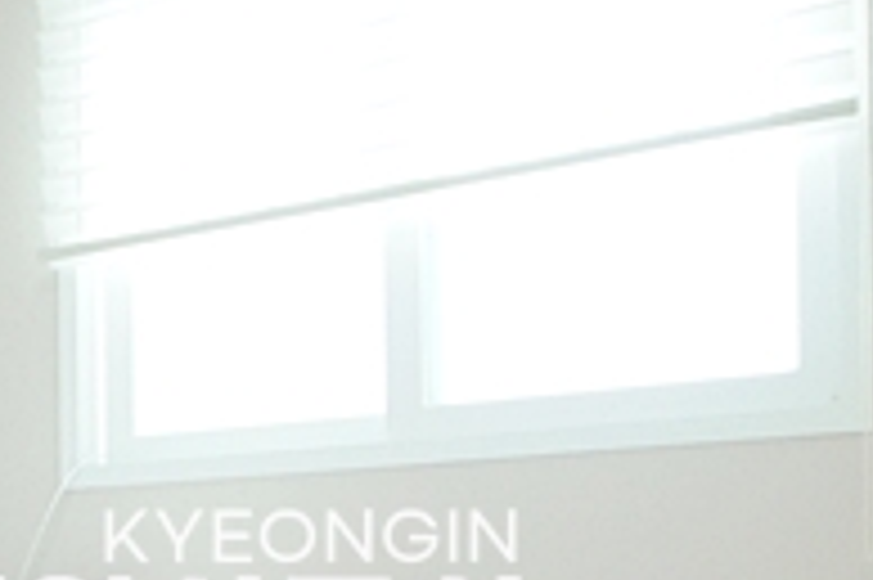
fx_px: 1502
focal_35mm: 62
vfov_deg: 21.2
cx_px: -36
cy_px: 567
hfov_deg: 29.8
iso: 1600
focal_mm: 10
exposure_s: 1/640
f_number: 4
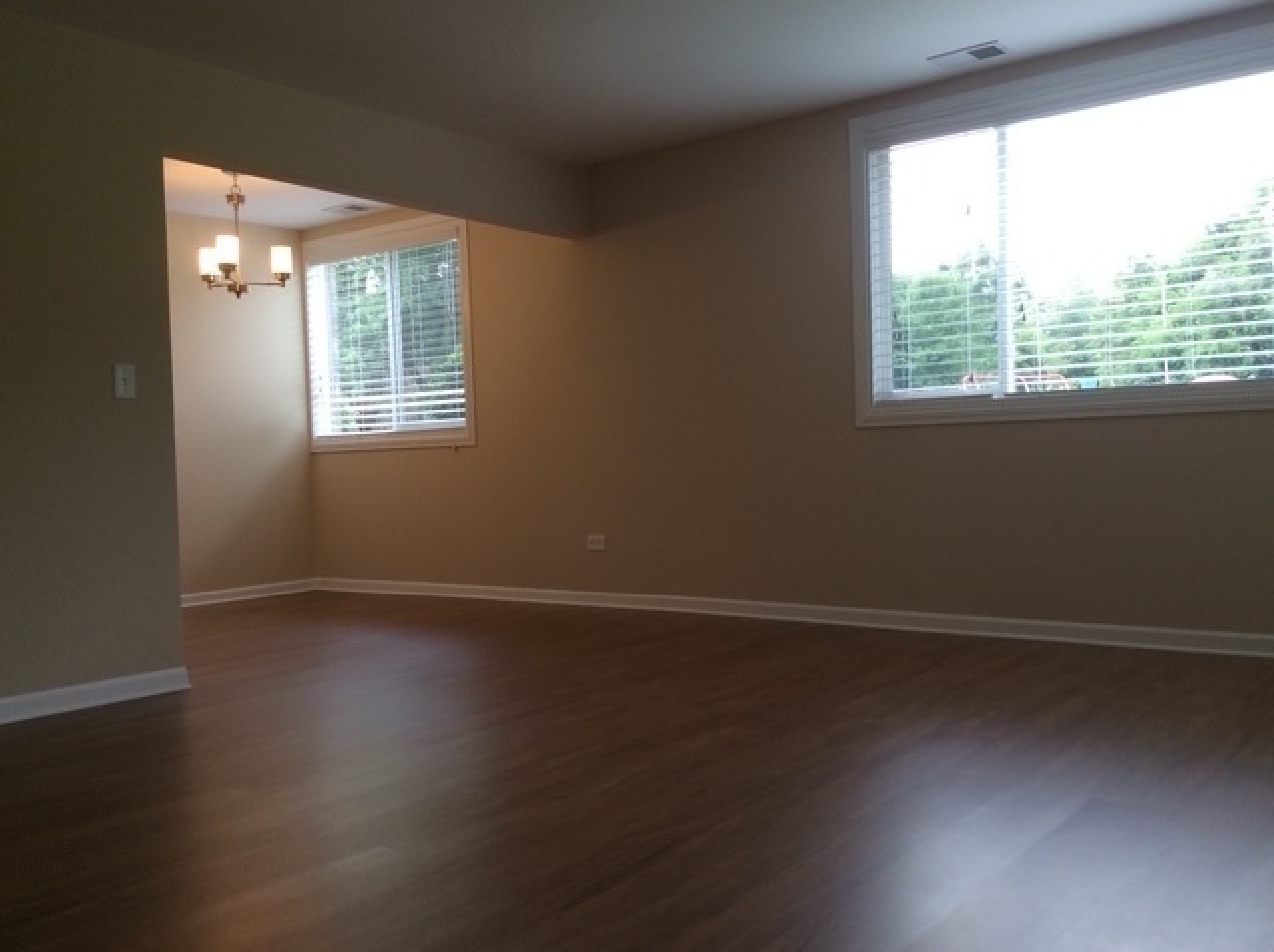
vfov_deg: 44.1
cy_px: 476
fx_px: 1176
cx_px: 637
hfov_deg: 56.9
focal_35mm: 32
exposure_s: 1/60
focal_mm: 3.3
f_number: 2.4
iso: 32
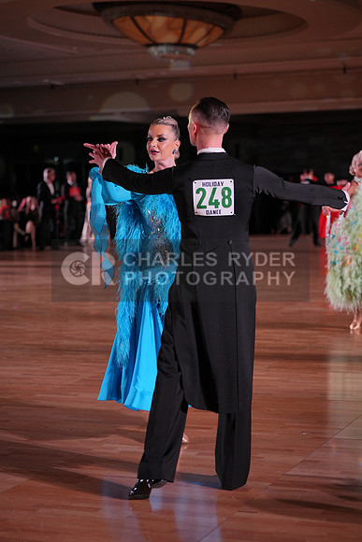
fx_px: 1176
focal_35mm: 78
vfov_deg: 26.0
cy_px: 271
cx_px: 181
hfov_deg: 17.5
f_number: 2.8
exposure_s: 1/500
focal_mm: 78
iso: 800
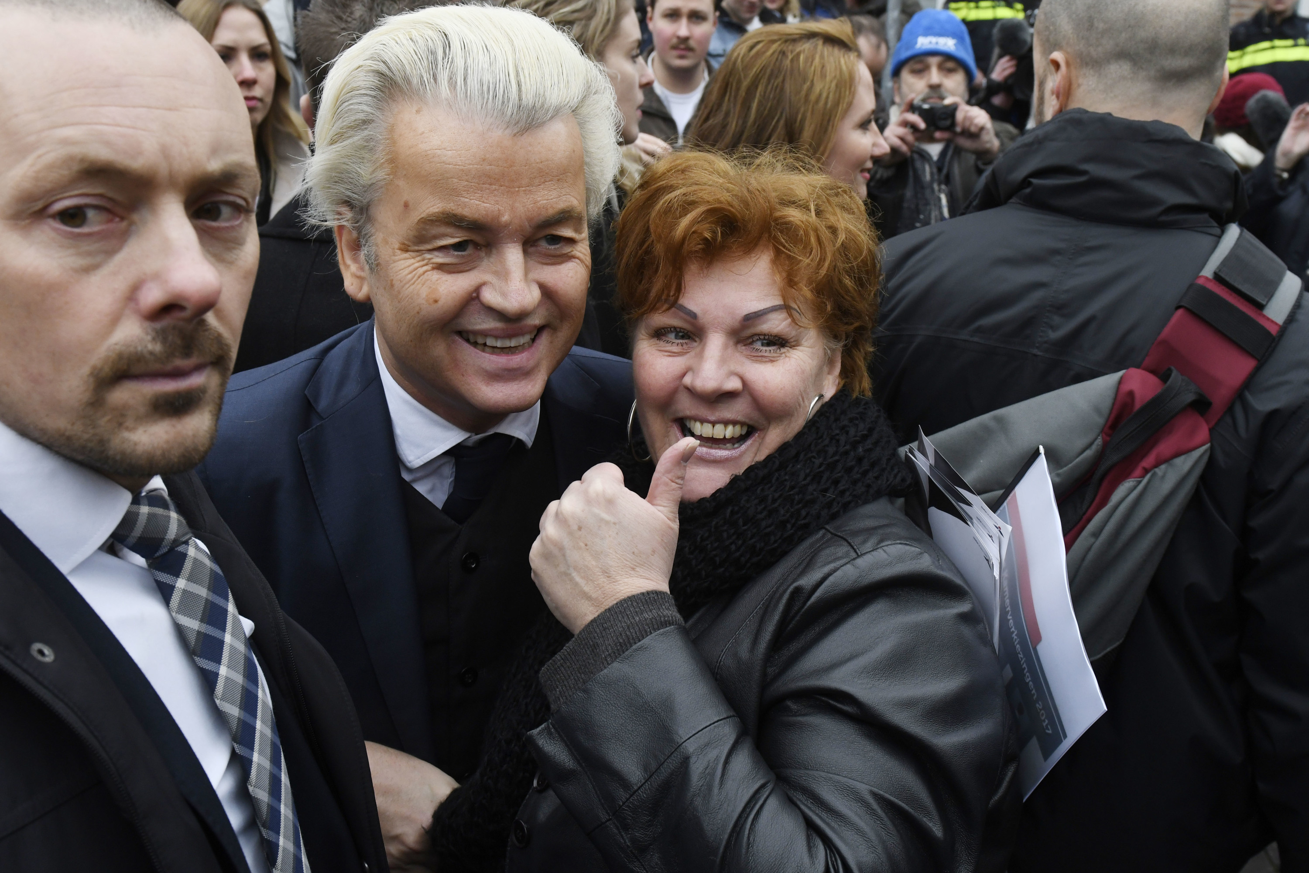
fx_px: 1309
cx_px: 654
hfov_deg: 53.1
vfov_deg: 36.9
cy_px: 436
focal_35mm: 36
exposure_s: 1/640
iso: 1000
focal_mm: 24
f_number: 6.3
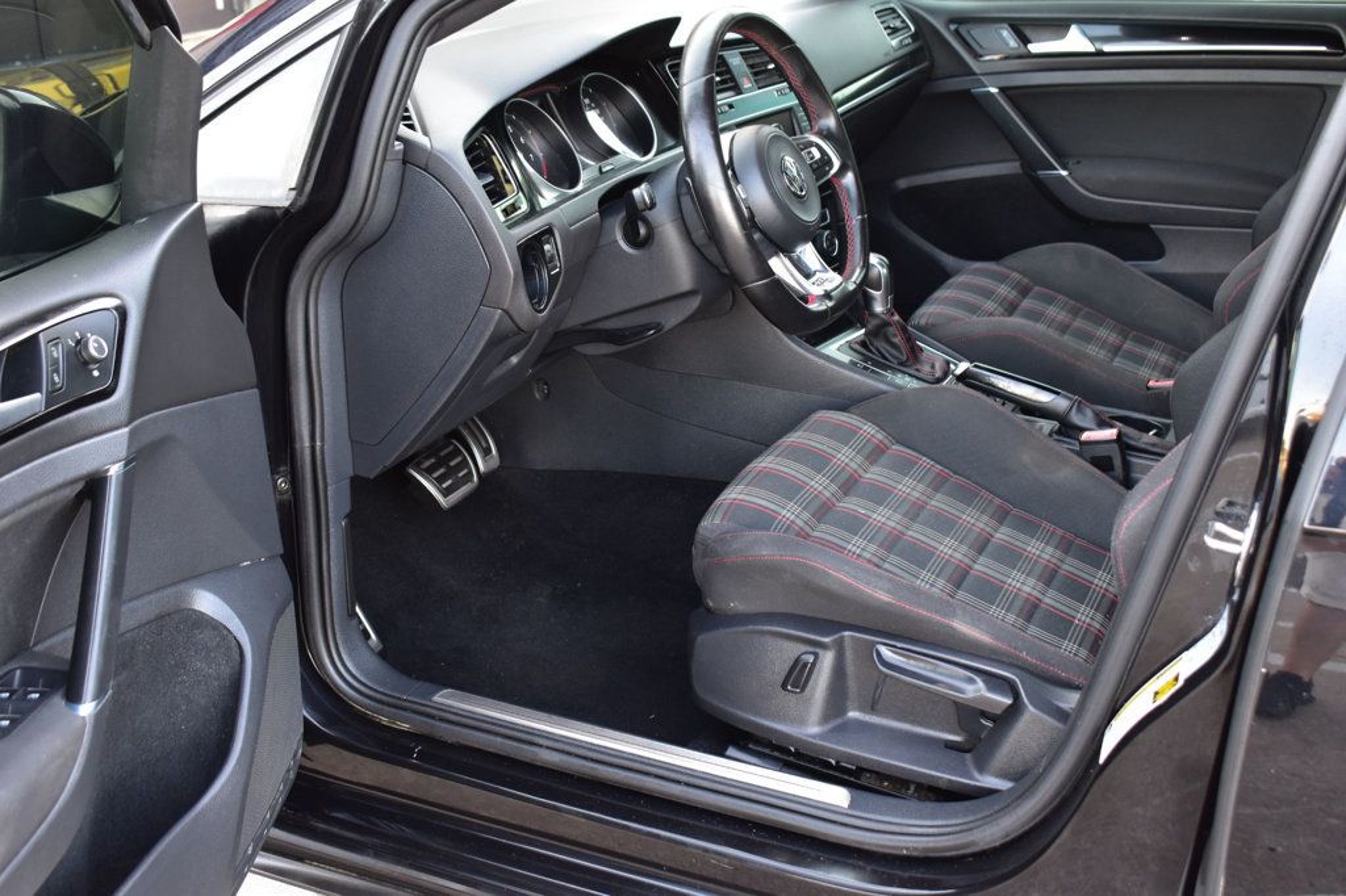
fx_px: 1626
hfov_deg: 45.0
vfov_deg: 30.8
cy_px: 448
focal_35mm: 44
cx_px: 673
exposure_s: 1/15
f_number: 6.3
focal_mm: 29
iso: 400
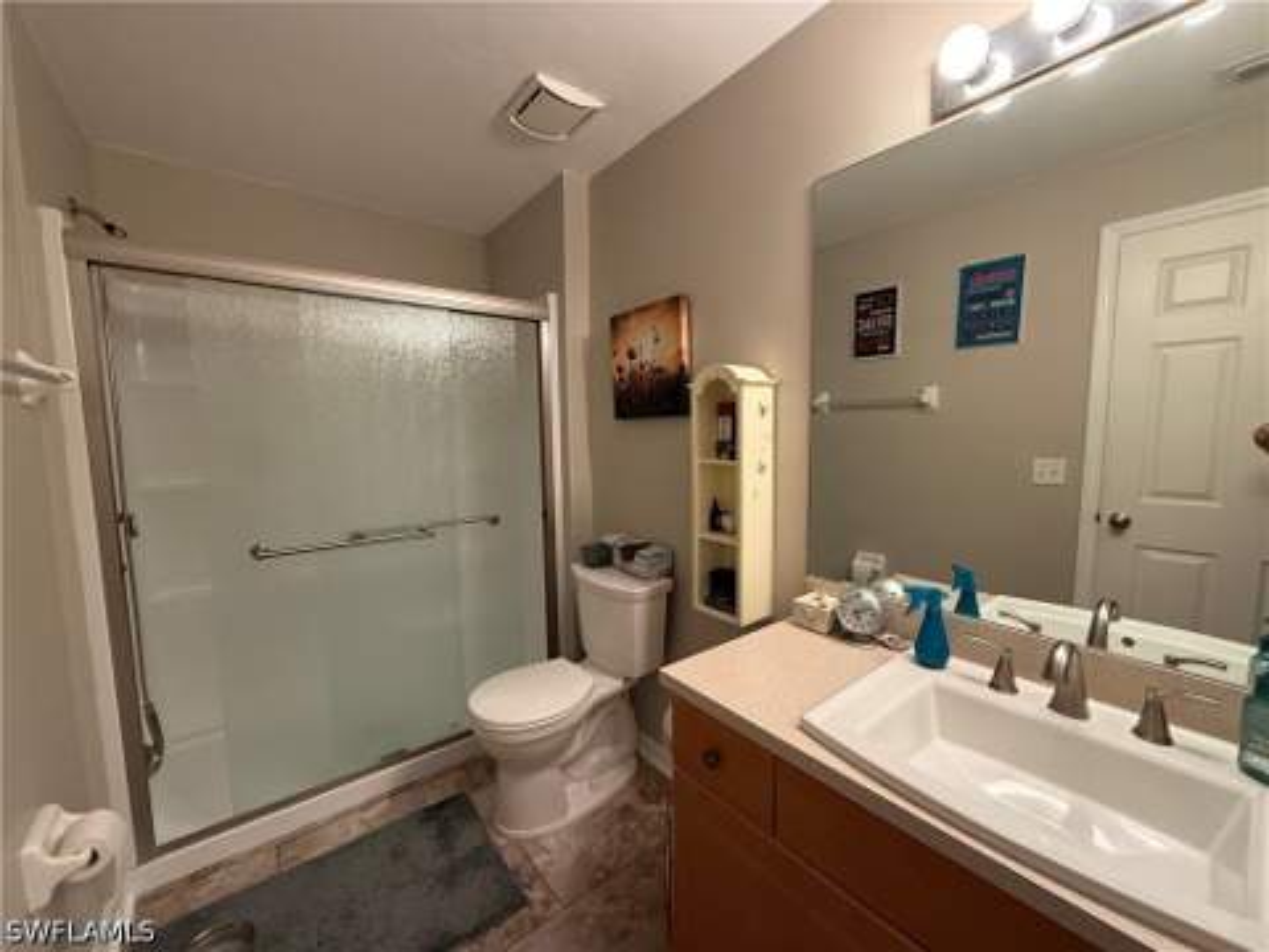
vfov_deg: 85.7
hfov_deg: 102.1
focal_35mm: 14
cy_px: 476
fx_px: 513
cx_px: 634
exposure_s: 1/60
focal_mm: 2.22
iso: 400
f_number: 2.2
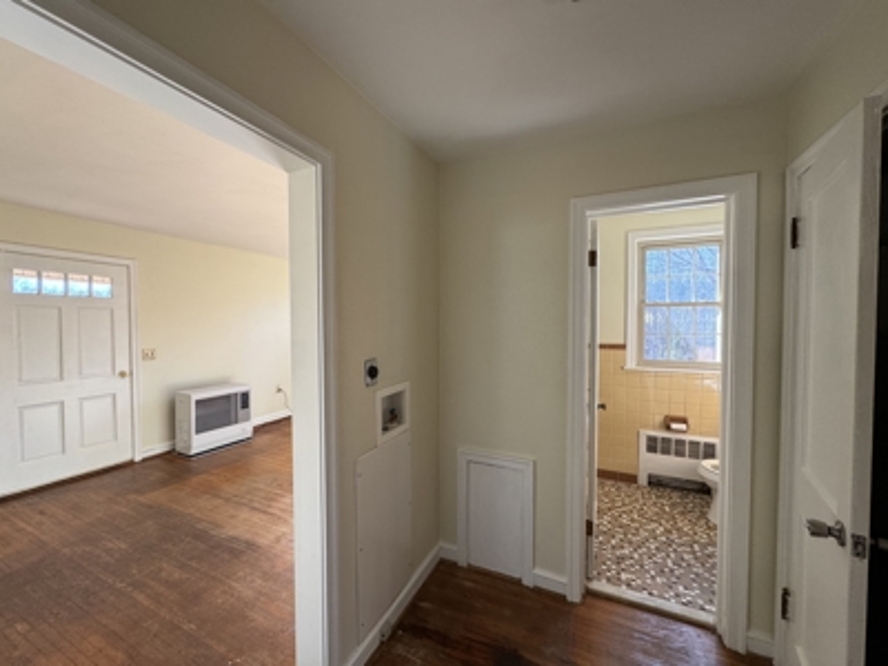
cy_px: 333
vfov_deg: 85.7
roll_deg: +0.4
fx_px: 359
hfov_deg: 102.1
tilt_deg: -1.3
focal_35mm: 14
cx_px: 444
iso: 125
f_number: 2.2
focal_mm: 2.22
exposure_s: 1/99
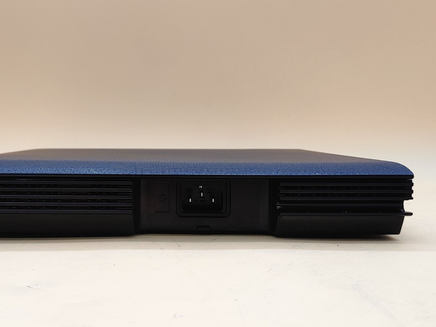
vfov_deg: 30.9
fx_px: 592
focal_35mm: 47
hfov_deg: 40.1
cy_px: 170
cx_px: 153
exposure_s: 1/124
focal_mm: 4.36
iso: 50
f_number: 1.8
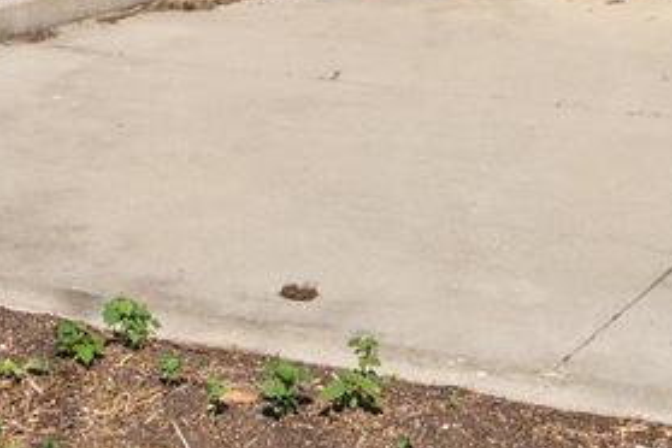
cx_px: 284
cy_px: -39
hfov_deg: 15.6
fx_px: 2456
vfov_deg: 10.3
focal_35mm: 132
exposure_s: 1/2000
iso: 200
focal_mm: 25.5
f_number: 8
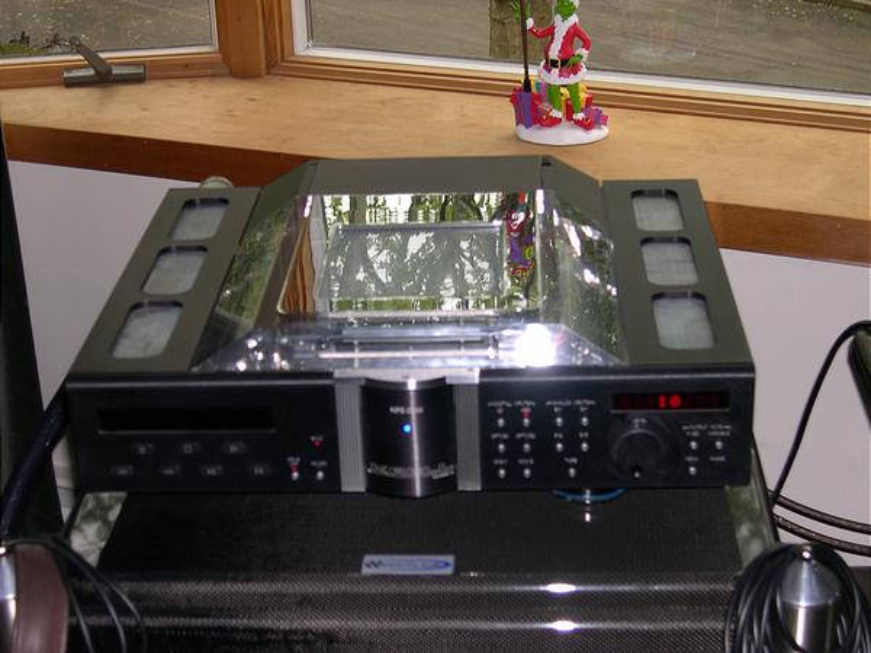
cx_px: 436
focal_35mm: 62
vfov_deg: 23.7
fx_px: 1560
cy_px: 326
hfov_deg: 31.2
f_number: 3.5
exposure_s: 1/60
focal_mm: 13.2
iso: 100
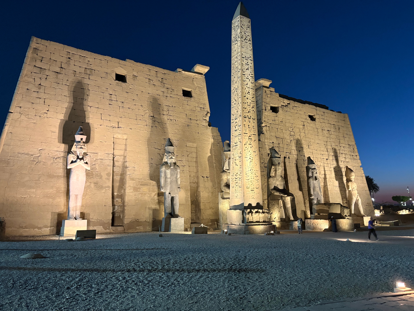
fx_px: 311
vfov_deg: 53.1
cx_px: 207
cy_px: 156
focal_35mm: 26
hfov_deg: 67.3
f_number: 1.6
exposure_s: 1/33
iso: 500
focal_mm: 5.96
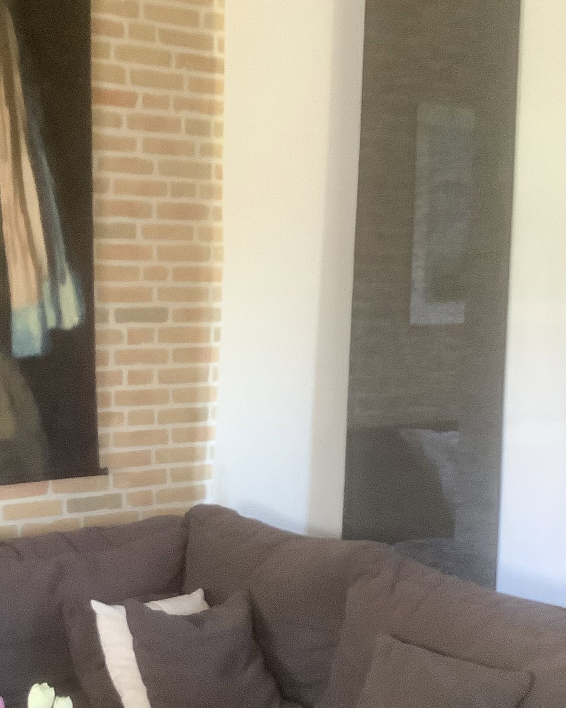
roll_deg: -0.2
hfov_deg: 24.4
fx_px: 1298
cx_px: 149
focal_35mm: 62
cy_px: 514
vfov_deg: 30.1
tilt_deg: -9.2
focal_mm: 3.3
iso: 400
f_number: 2.4
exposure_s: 1/60
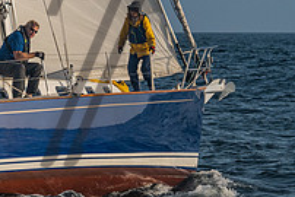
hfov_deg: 6.8
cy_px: -44
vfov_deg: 4.6
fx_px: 2468
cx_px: -82
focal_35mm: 301
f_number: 6.3
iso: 400
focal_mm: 89
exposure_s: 1/1600
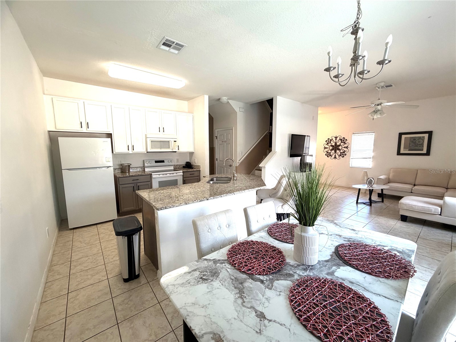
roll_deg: +0.8
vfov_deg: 85.7
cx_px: 228
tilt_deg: -6.7
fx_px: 184
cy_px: 171
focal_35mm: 14
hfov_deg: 102.1
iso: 320
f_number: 2.2
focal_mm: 2.22
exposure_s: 1/120
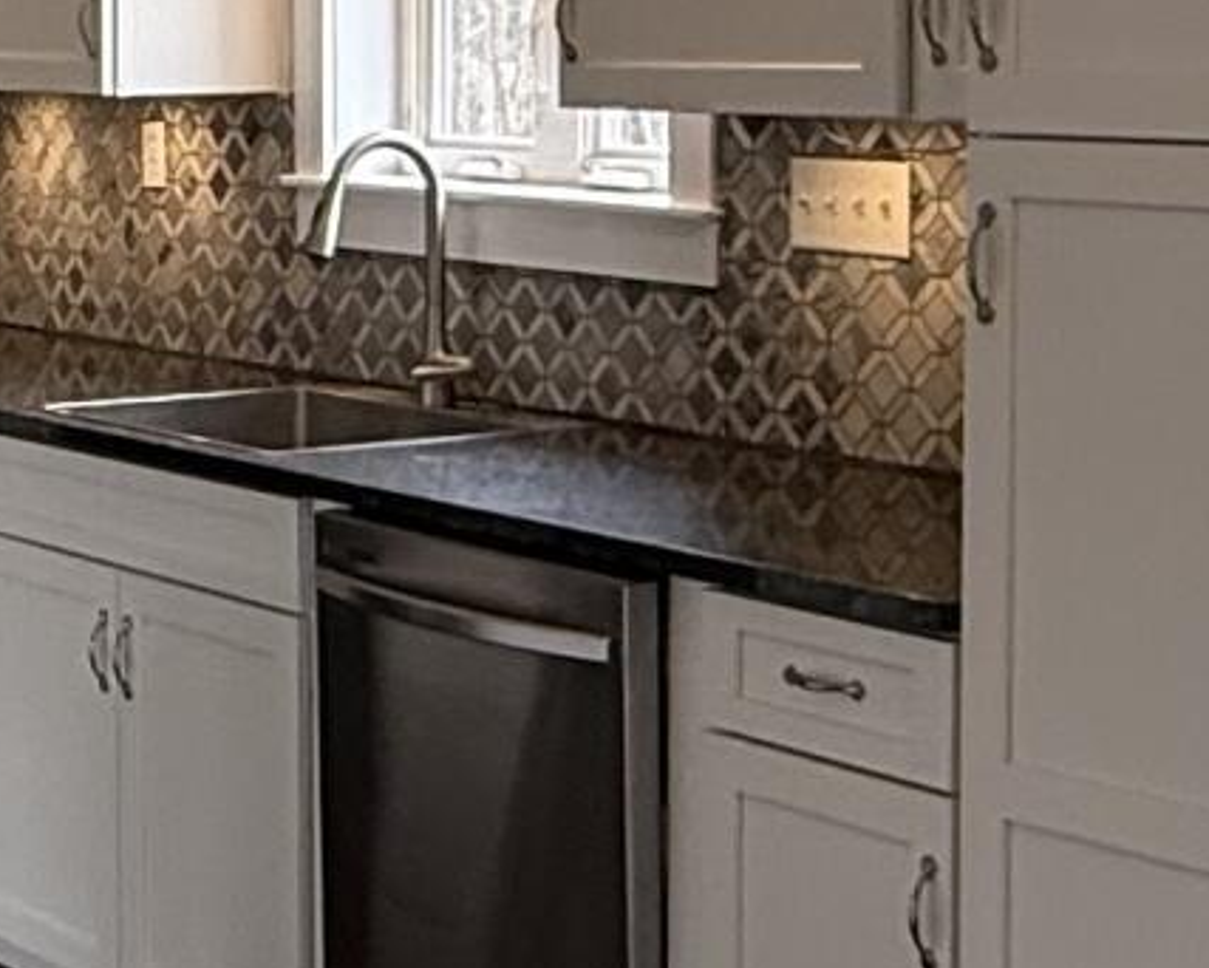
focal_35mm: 96
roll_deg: +0.5
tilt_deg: -3.0
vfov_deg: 16.0
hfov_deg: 19.3
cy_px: 229
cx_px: -57
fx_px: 3437
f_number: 2.2
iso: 160
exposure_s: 1/120
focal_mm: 2.22
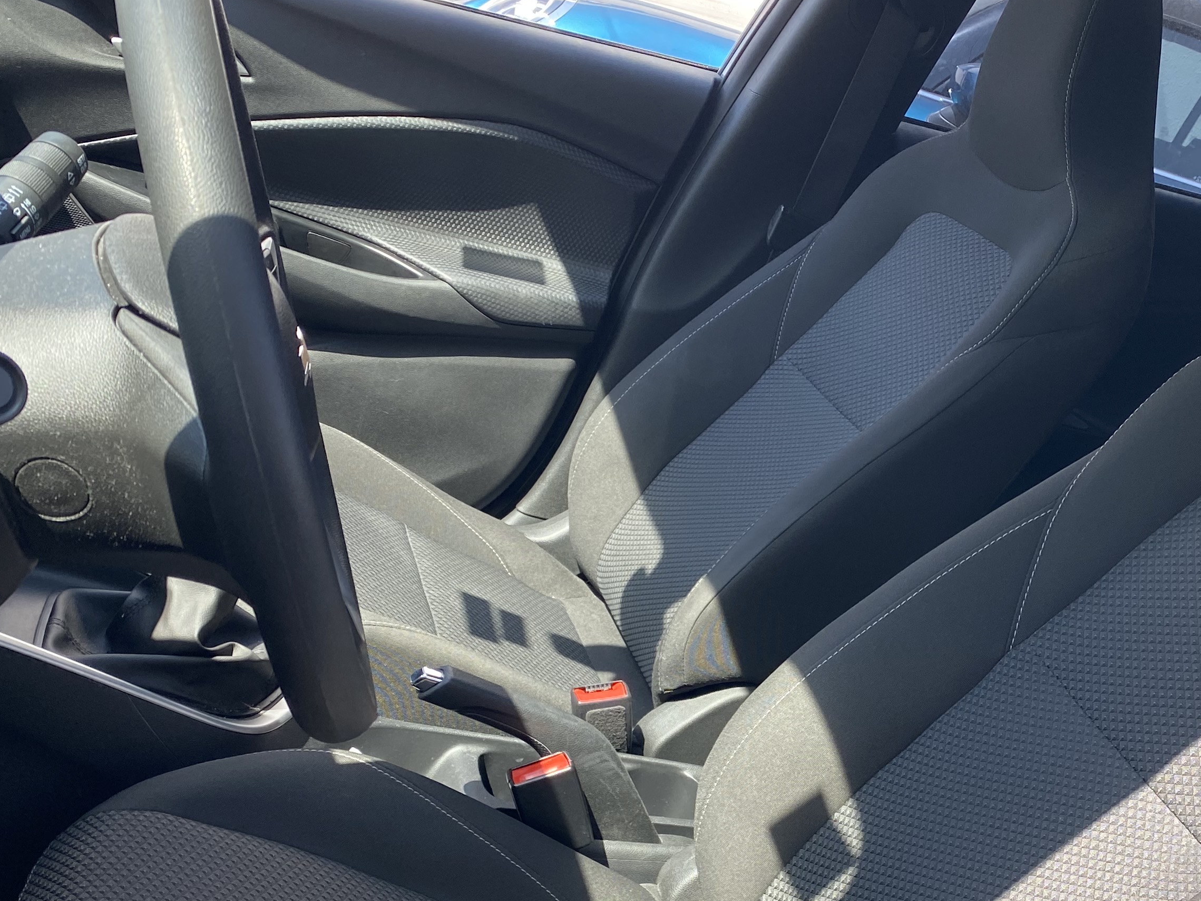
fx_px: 1596
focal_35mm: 46
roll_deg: -21.1
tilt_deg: -22.2
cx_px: 805
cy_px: 668
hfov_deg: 40.7
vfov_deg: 31.0
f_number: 1.8
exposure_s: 1/271
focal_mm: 4.25
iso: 32
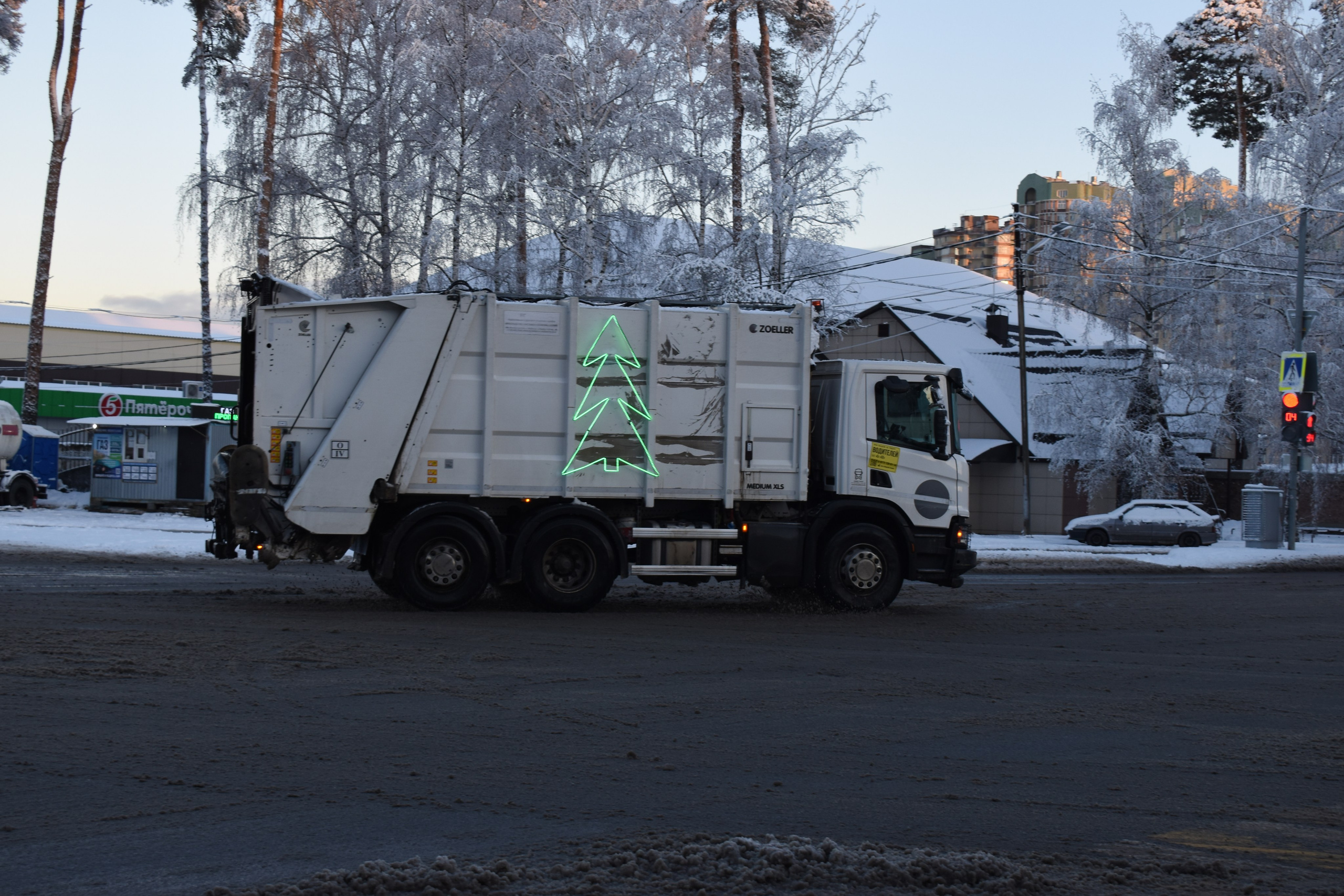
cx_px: 672
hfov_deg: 35.1
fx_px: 2128
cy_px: 448
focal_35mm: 57
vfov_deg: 23.8
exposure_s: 1/160
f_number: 7.1
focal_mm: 38
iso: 250
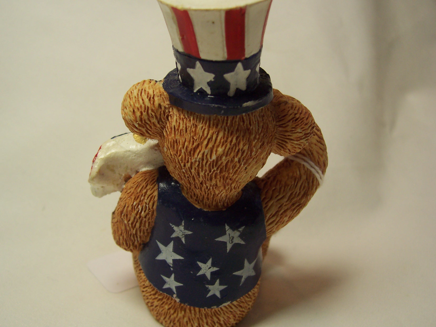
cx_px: 218
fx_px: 466
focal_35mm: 37
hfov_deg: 50.1
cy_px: 164
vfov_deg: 38.7
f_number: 2.8
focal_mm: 5.6
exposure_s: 1/60
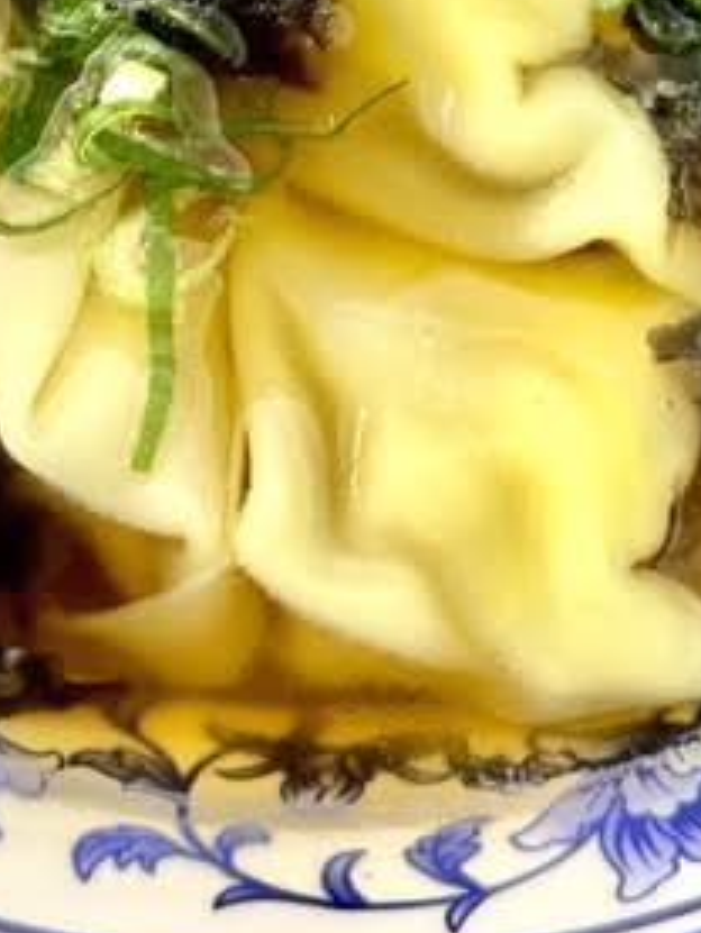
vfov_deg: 14.9
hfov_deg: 11.7
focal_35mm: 127
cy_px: -221
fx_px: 3426
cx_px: 398
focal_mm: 6.76
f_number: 1.78
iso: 250
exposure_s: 1/33
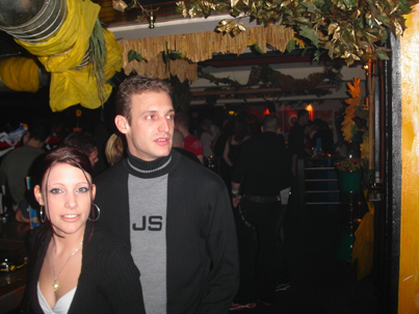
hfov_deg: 49.0
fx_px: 460
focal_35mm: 38
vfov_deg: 37.7
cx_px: 210
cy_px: 157
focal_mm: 7.8
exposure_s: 1/30
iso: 119
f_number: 2.8
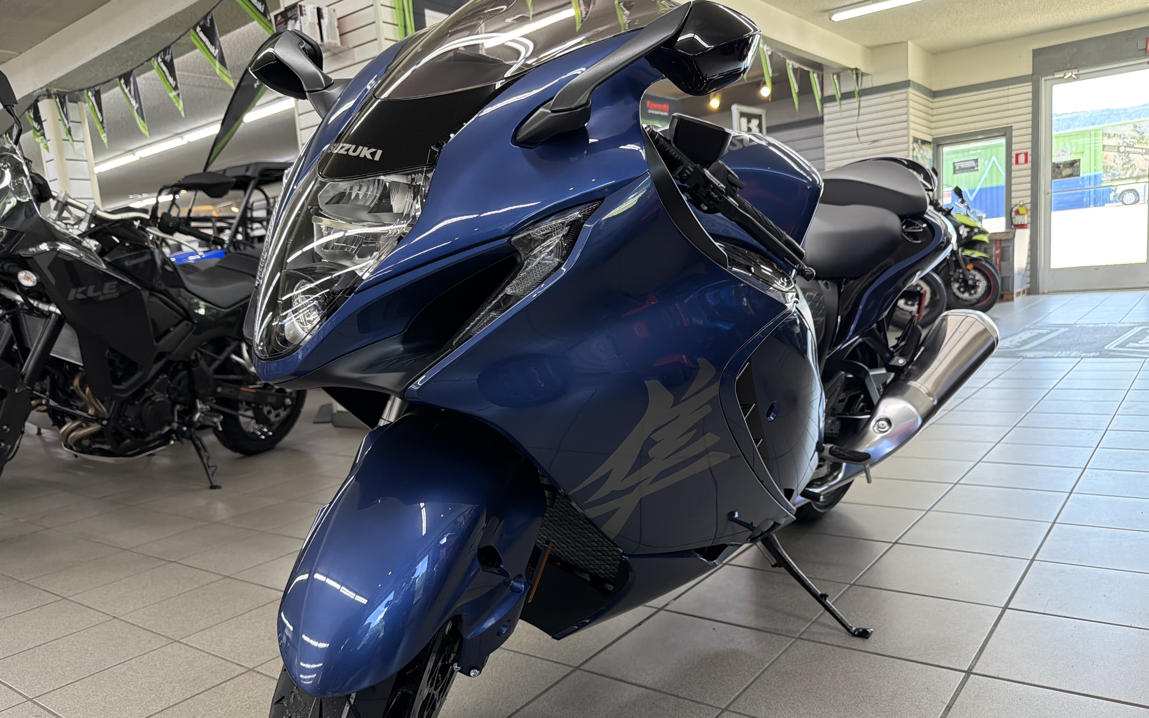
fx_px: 814
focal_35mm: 26
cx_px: 564
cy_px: 420
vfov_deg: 47.4
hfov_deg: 70.4
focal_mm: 6.76
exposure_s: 1/120
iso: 250
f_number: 1.78
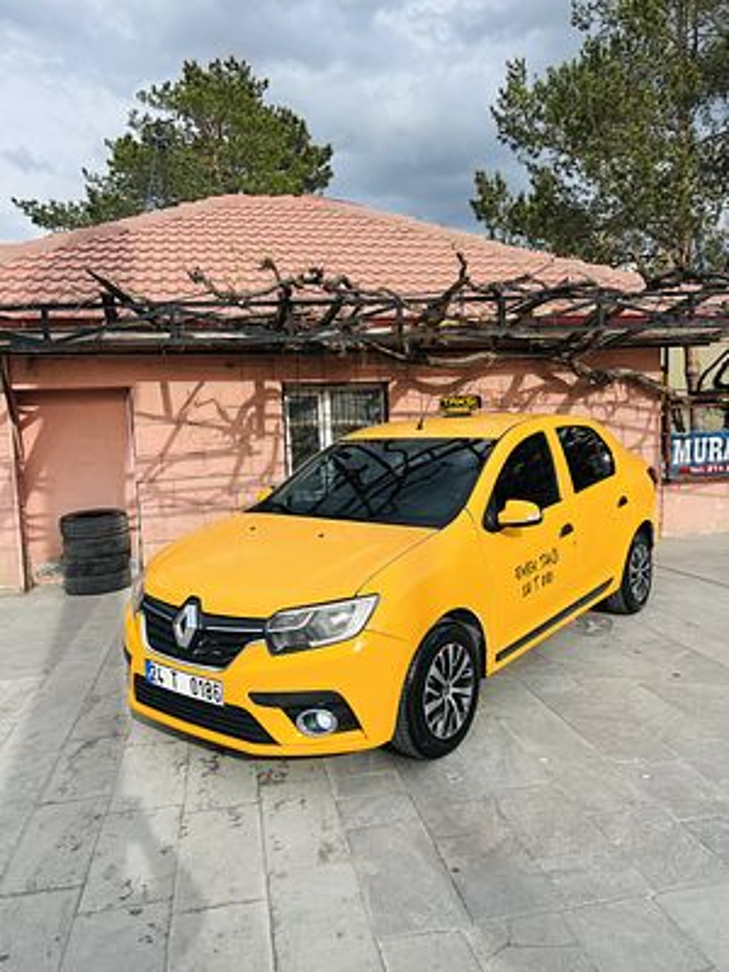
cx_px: 364
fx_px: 730
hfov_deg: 53.1
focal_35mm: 26
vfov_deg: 67.3
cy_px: 486
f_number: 1.5
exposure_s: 1/3704
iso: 50
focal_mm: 5.7
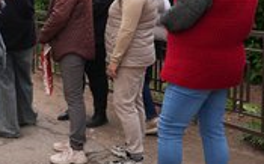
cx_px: 8
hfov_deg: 33.6
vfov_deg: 22.2
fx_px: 403
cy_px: 1
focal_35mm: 56
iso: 200
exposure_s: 1/200
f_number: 5
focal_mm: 24
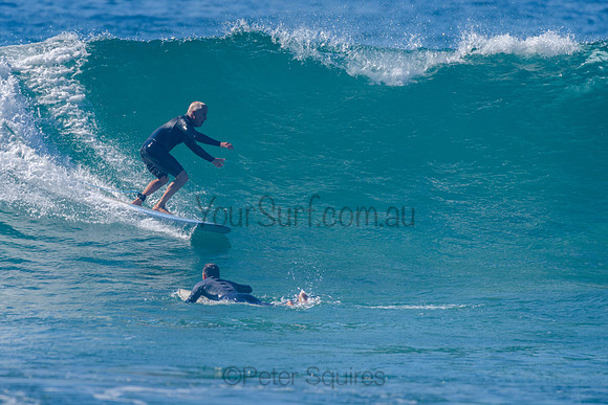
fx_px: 10351
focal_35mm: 613
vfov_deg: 2.2
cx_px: 235
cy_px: 183
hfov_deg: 3.4
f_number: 5.6
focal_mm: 500
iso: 180
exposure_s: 1/2000
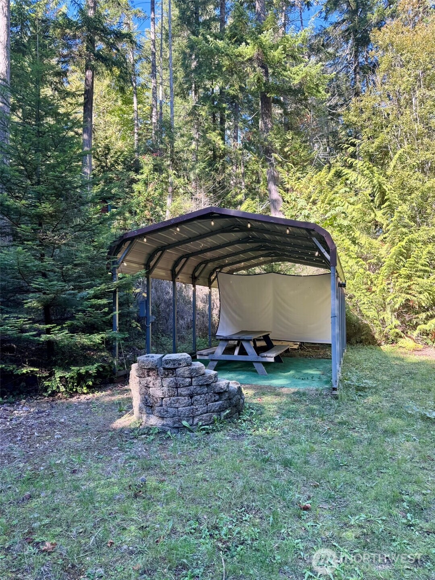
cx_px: 218
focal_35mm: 24
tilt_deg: +3.2
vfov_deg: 71.6
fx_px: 402
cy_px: 290
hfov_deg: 56.8
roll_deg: +1.8
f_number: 1.78
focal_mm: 6.76
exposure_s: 1/142
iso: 64
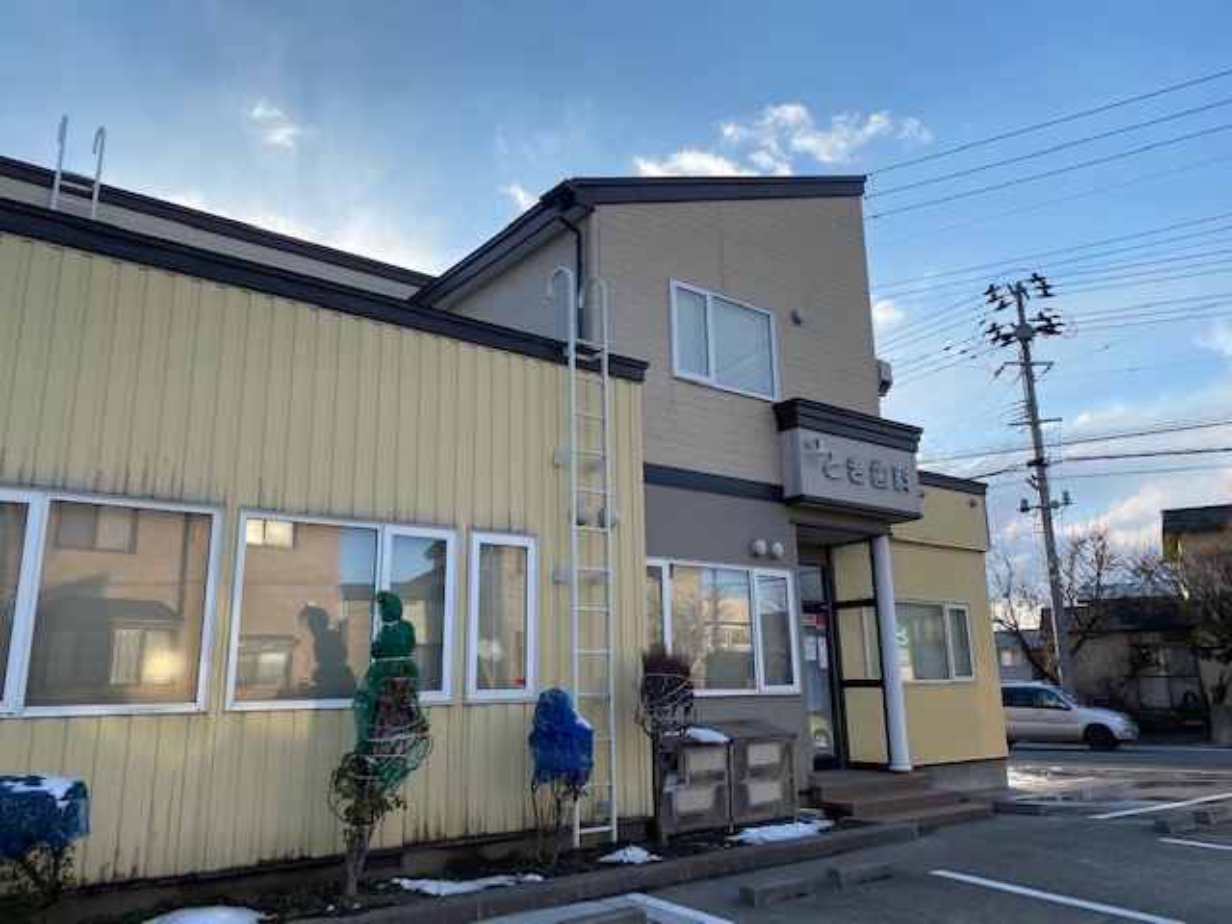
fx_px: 925
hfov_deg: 67.3
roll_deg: +1.1
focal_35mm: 26
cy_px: 462
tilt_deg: +13.0
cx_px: 616
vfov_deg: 53.1
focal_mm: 4.25
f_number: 1.8
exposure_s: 1/1996
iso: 32
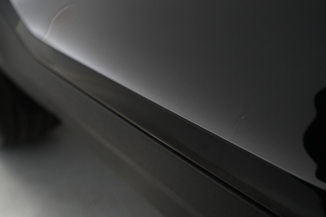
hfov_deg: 65.5
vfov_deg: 46.4
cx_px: 163
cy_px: 108
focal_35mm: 28
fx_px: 253
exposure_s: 1/100
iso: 2500
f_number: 4.5
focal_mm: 28
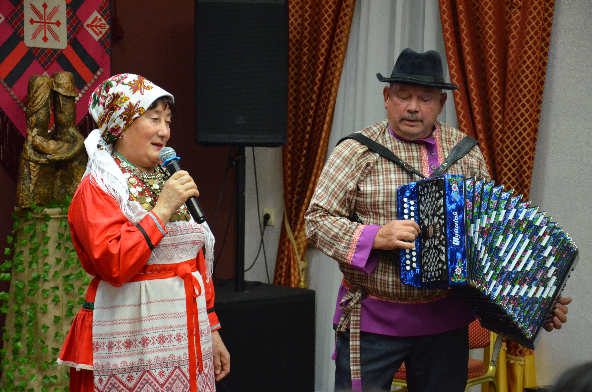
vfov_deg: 13.8
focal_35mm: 99
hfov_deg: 20.7
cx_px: 296
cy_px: 196
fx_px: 1625
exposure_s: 1/125
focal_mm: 66
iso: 2500
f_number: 5.3
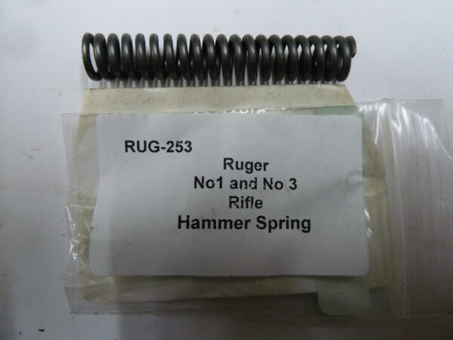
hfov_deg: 69.4
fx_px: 327
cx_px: 226
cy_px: 170
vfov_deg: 54.9
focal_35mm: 25
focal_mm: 4.1
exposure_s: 1/30
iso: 400
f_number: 3.3
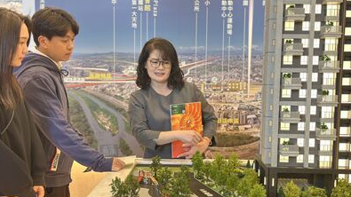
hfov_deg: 39.2
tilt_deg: -5.4
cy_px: 122
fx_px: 493
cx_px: 176
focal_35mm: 53
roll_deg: -0.4
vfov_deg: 22.6
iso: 320
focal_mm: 6.86
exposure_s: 1/60
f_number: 1.78
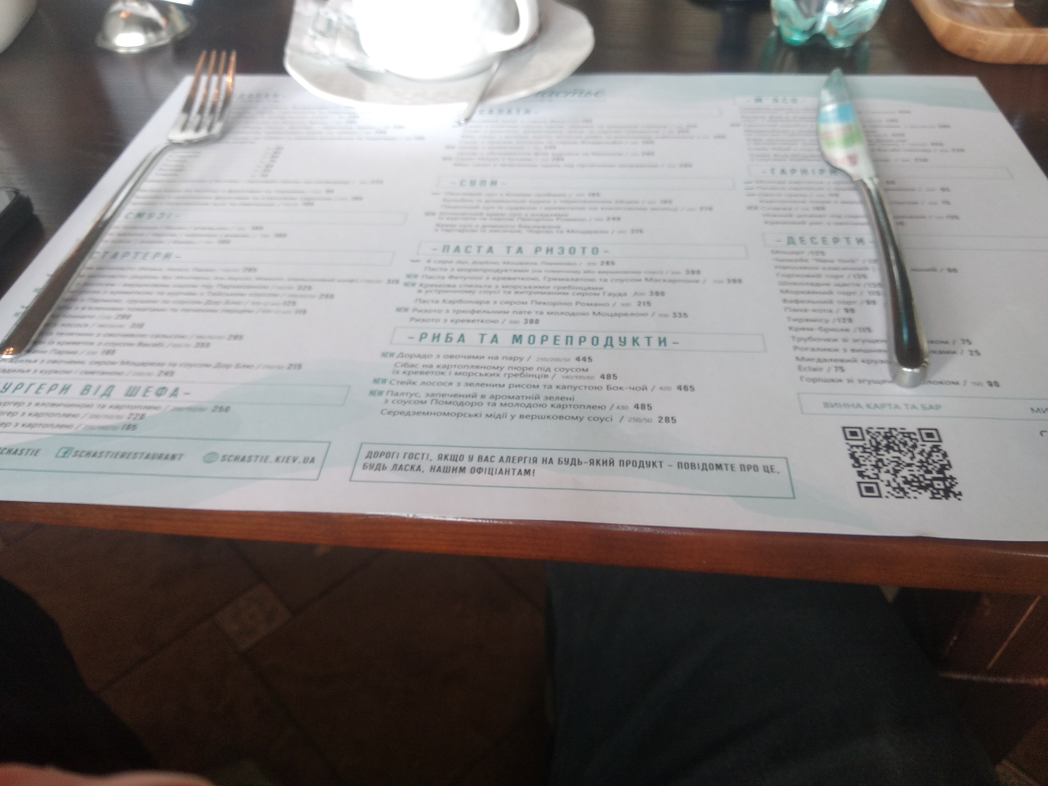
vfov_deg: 53.1
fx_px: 787
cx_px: 524
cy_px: 393
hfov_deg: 67.3
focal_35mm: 26
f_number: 2.2
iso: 200
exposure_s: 1/50
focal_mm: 3.81
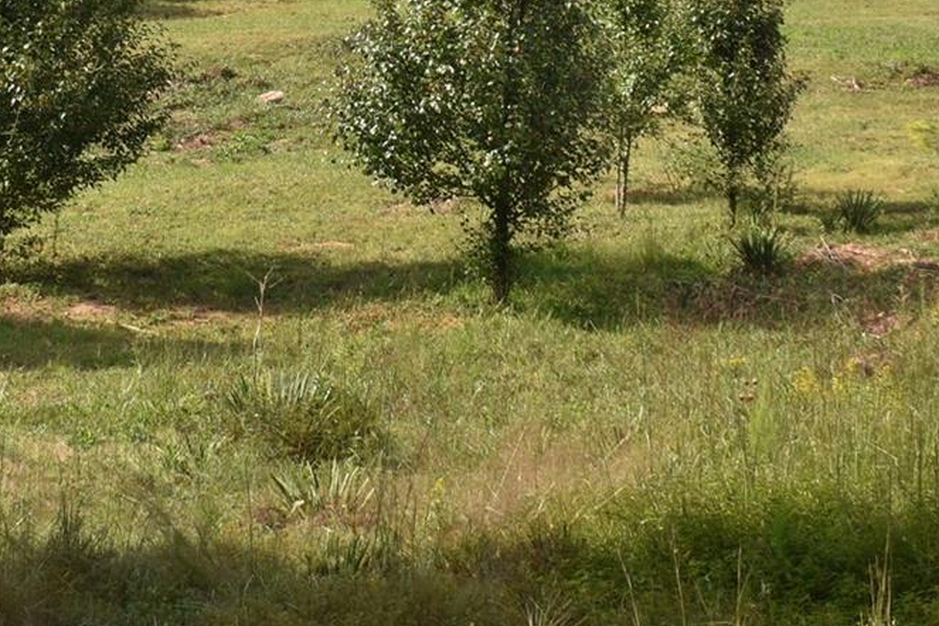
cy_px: -164
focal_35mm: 107
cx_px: 229
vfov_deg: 12.5
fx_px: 2779
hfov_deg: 19.0
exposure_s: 1/200
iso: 100
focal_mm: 23
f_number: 9
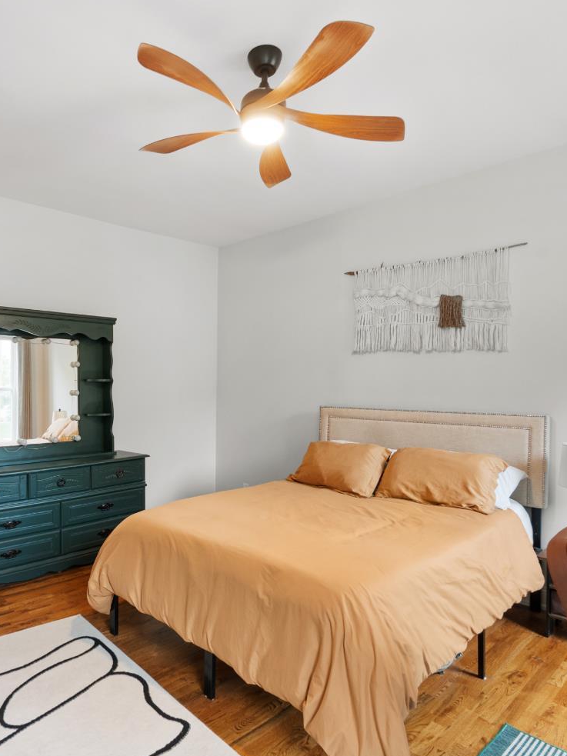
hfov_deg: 60.2
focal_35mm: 22
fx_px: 481
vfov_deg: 76.4
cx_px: 211
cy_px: 377
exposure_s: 1/1.25
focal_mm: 10
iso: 400
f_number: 6.3
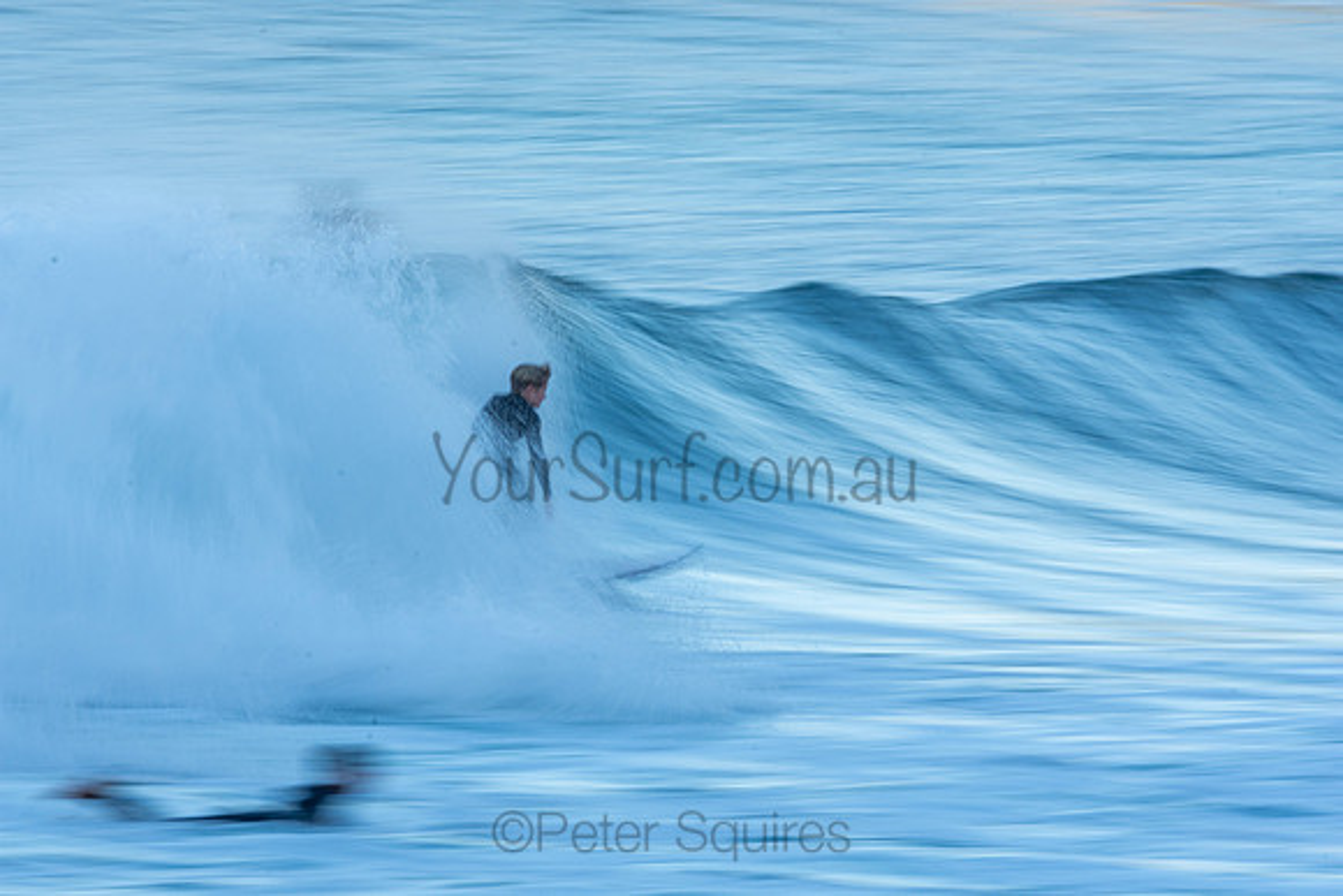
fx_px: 27984
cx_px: 672
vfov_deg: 1.8
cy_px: 448
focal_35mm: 750
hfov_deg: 2.7
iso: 100
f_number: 22
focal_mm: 500
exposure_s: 1/20
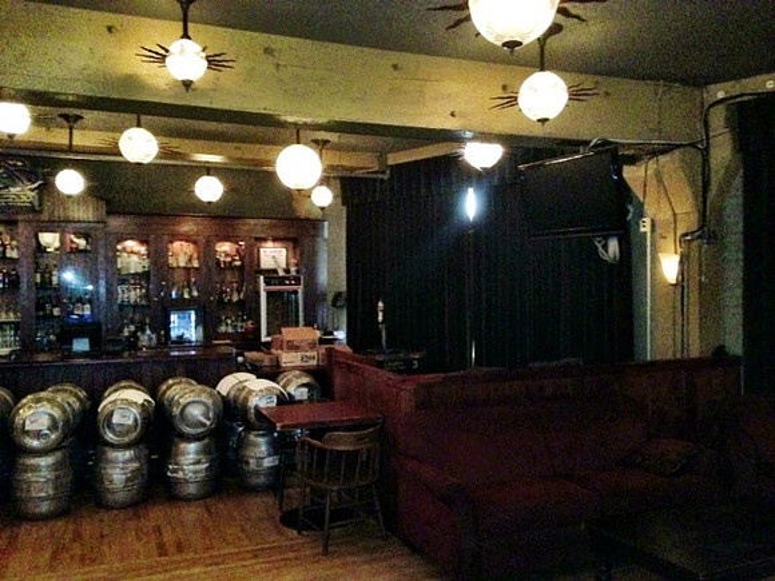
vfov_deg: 42.9
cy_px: 290
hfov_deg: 55.4
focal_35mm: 33
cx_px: 388
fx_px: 739
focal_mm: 4.13
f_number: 2.4
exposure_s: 1/16
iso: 800
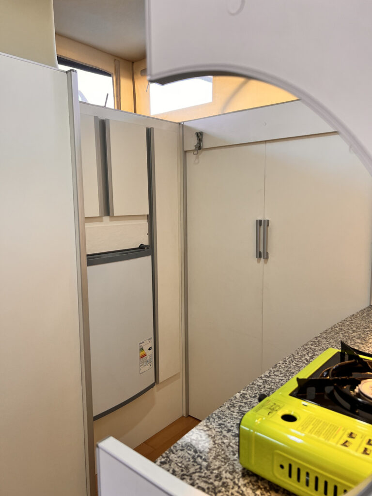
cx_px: 186
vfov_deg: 67.3
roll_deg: +2.1
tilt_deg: -9.2
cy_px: 248
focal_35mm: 26
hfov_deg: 53.1
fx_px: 373
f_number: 1.5
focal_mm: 5.7
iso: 125
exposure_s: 1/121
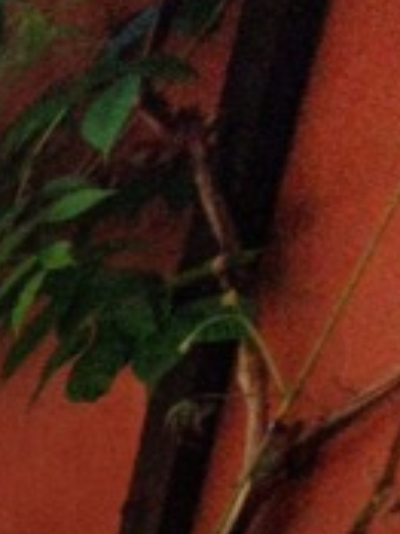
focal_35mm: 76
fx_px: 1172
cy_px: 1086
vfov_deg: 17.6
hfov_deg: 8.7
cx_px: -1118
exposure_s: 1/273
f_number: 2.2
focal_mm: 1.8
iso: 50
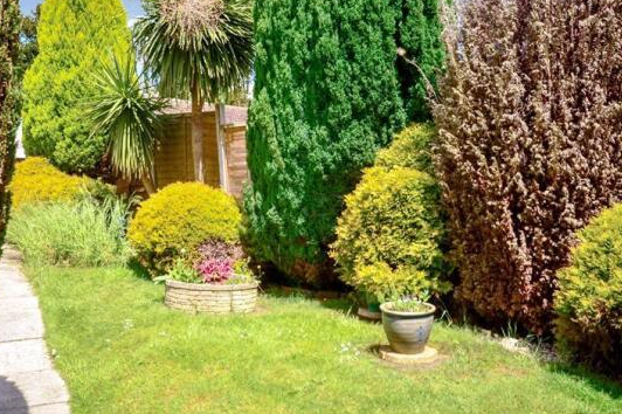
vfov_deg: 35.9
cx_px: 295
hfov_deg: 51.9
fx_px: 639
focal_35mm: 37
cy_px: 185
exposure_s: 1/200
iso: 200
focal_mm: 20
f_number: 7.1
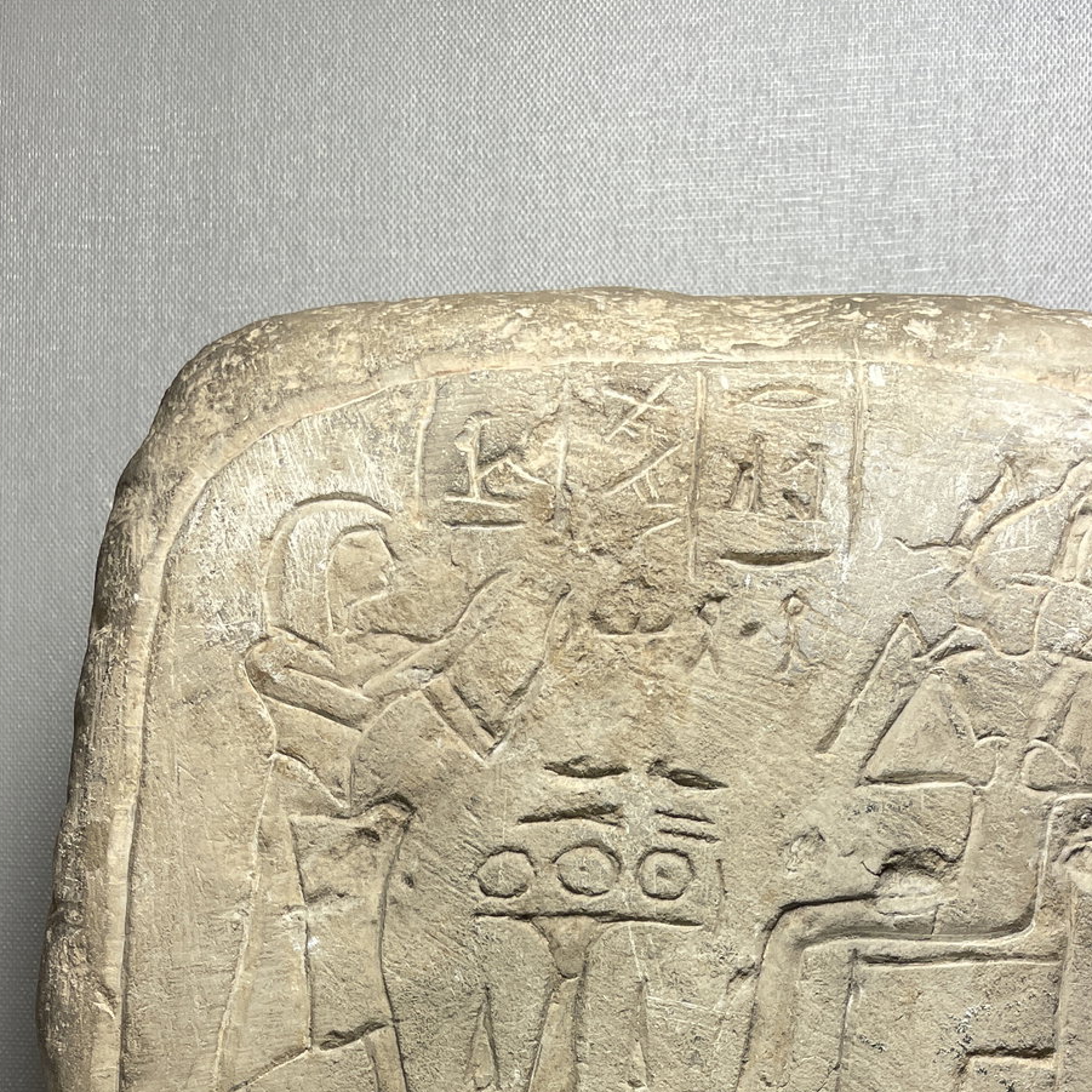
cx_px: 658
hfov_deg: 33.3
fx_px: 1820
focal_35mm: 51
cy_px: 1204
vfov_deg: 30.0
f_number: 1.6
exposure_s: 1/290
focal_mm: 4.2
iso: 32
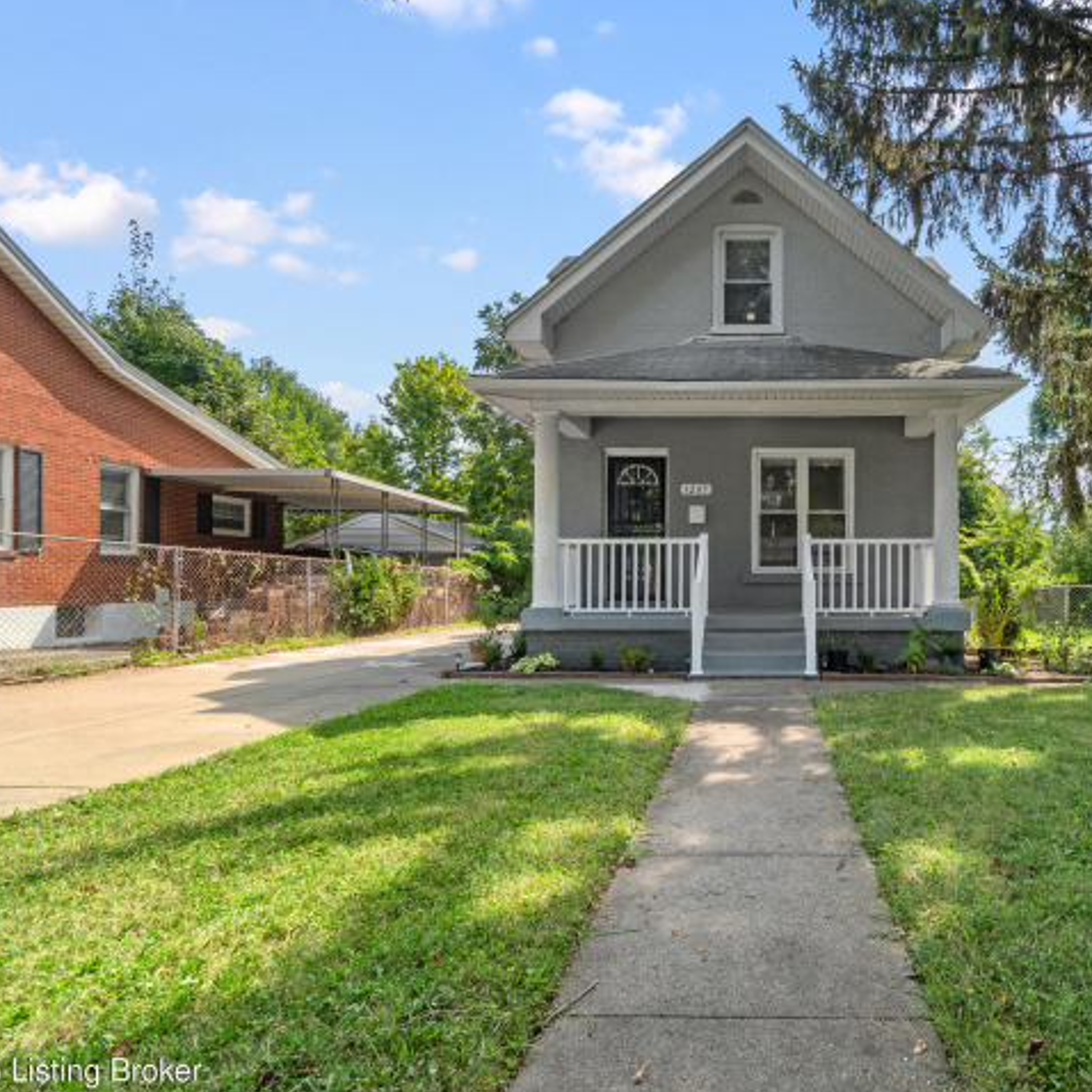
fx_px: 714
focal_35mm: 20
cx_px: 761
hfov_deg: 71.7
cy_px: 551
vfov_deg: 74.8
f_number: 8
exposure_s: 1/160
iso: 400
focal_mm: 10
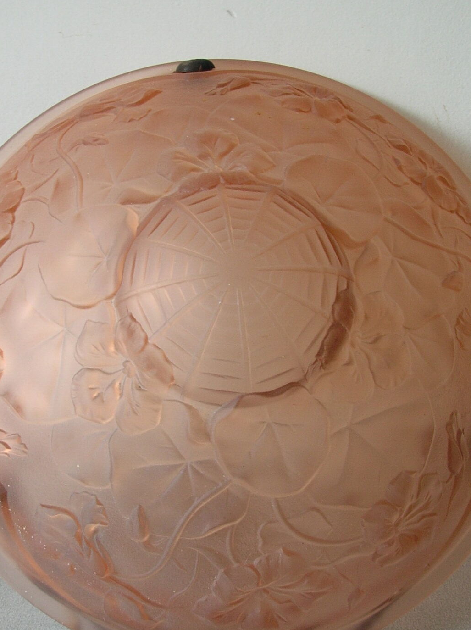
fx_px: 927
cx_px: 232
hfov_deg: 28.5
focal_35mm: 51
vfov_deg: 37.5
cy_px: 360
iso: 50
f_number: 2.8
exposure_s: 1/11.5
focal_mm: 5.8
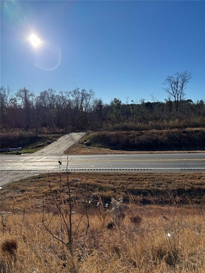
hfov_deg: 53.1
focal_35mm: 26
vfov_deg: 67.3
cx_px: 102
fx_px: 205
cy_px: 136
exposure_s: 1/4854
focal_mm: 5.96
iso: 50
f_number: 1.6
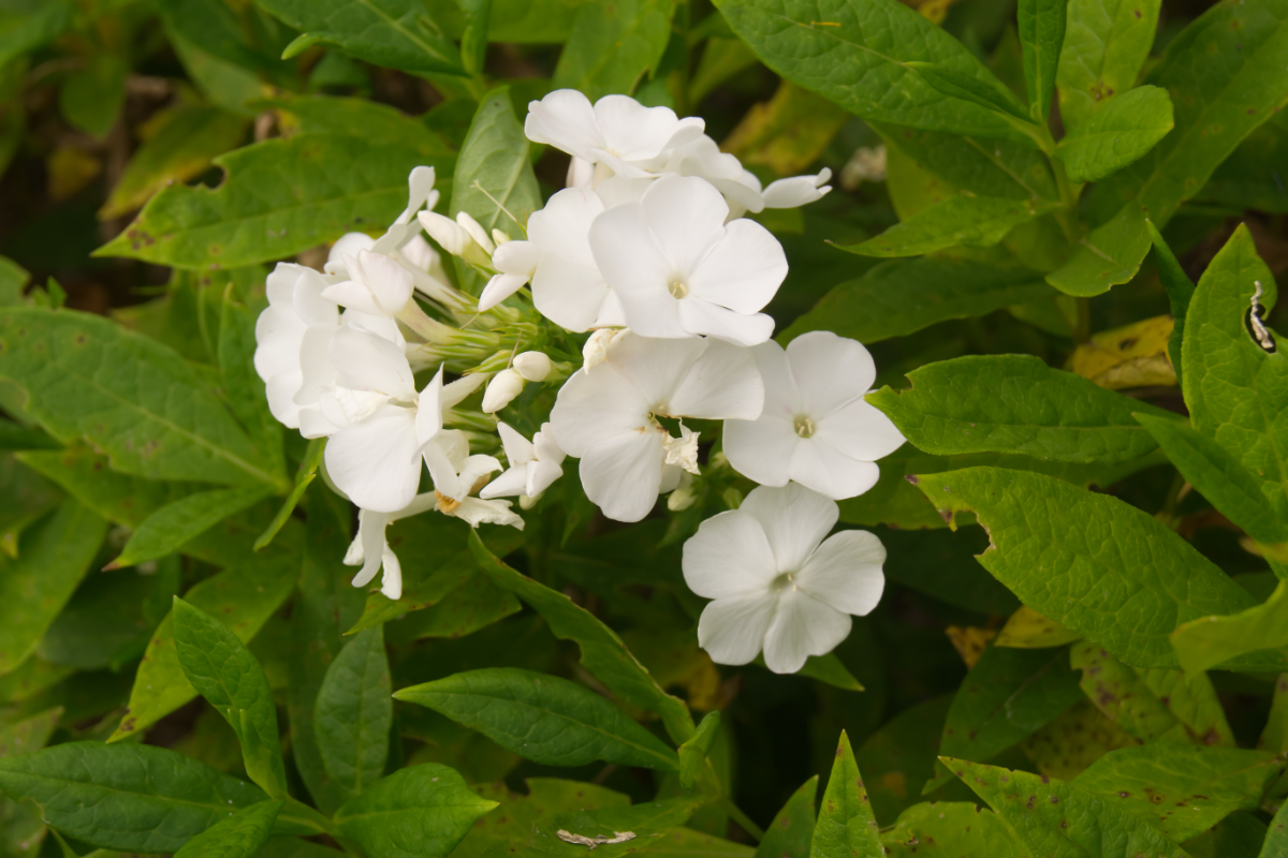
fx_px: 2951
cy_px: 429
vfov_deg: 16.6
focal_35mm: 82
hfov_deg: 24.6
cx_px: 644
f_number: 10
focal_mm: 55
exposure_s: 1/500
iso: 500
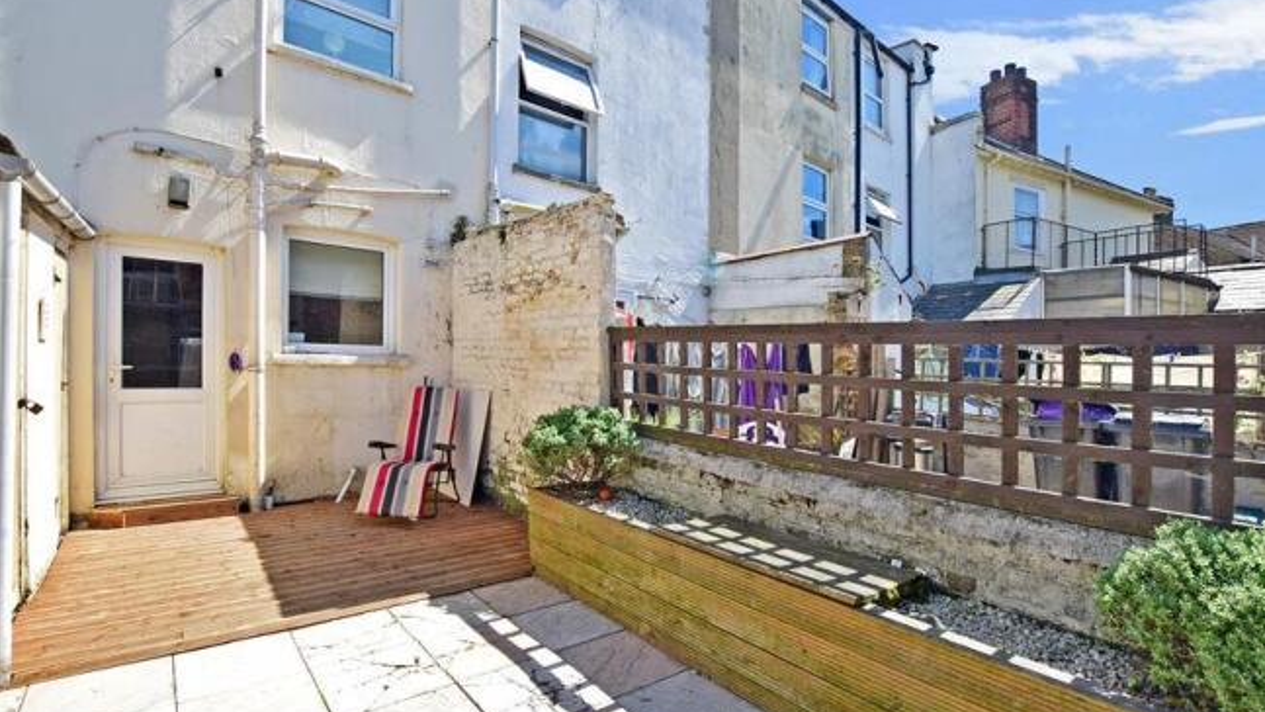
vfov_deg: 62.3
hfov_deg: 94.2
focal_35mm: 18
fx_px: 588
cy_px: 382
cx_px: 639
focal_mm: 11
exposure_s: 1/200
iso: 200
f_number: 7.1
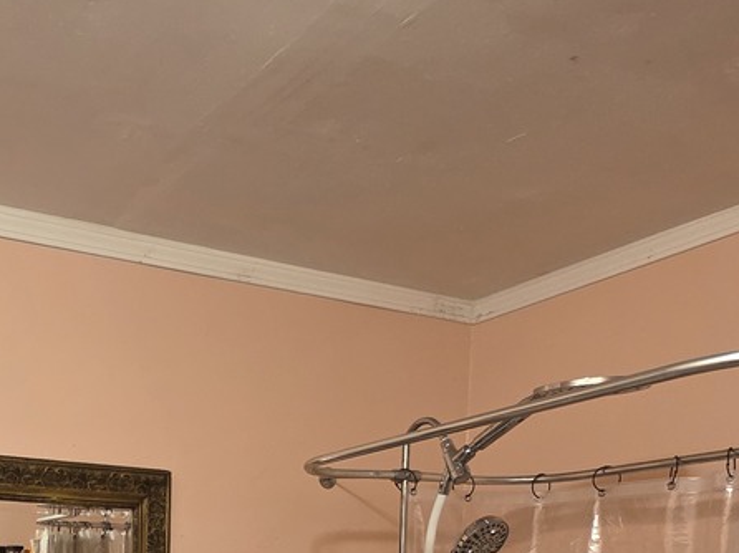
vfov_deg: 29.6
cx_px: 104
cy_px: 661
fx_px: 896
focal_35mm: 42
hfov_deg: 41.9
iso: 250
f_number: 1.9
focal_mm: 2.2
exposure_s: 1/120
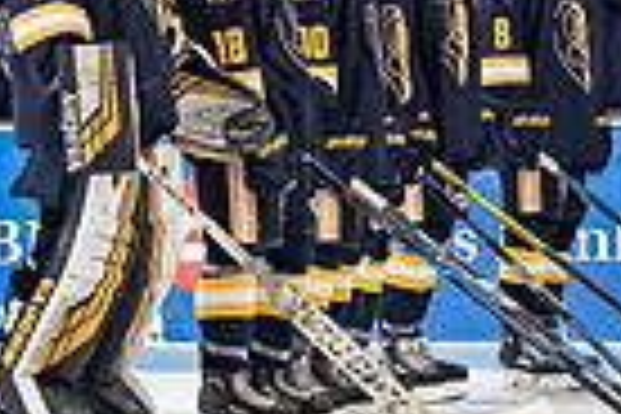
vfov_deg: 3.4
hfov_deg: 5.0
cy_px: 9
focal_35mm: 408
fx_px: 7037
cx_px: 1159
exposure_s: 1/200
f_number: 4.5
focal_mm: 48
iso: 2500
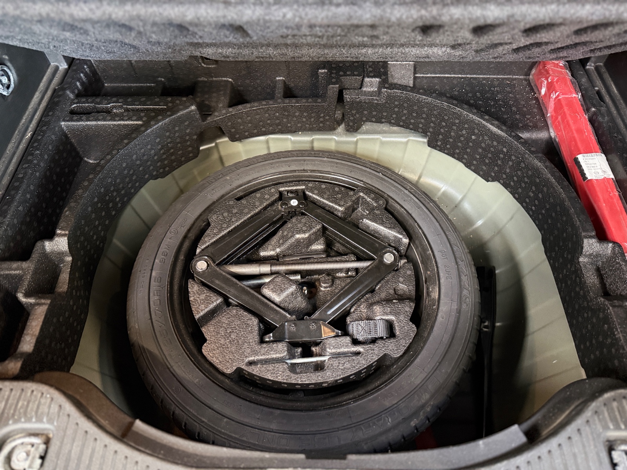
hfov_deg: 71.6
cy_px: 235
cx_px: 314
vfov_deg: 56.8
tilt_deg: -57.2
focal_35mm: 24
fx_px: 435
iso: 1000
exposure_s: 1/25
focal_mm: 6.76
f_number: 1.78
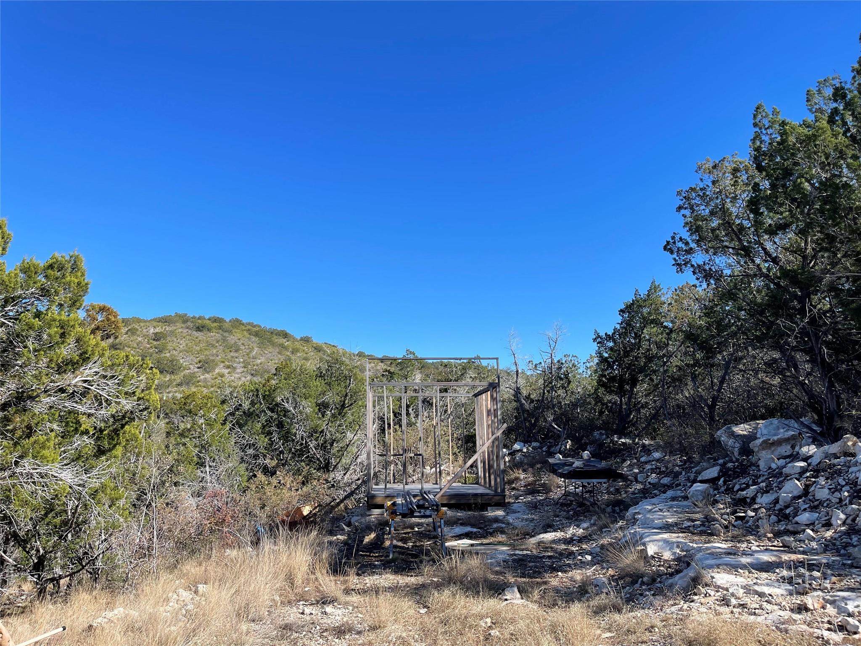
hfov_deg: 69.4
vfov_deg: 54.9
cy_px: 323
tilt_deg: +8.4
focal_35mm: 25
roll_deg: +0.4
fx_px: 622
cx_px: 430
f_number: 1.6
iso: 32
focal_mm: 5.1
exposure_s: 1/2123
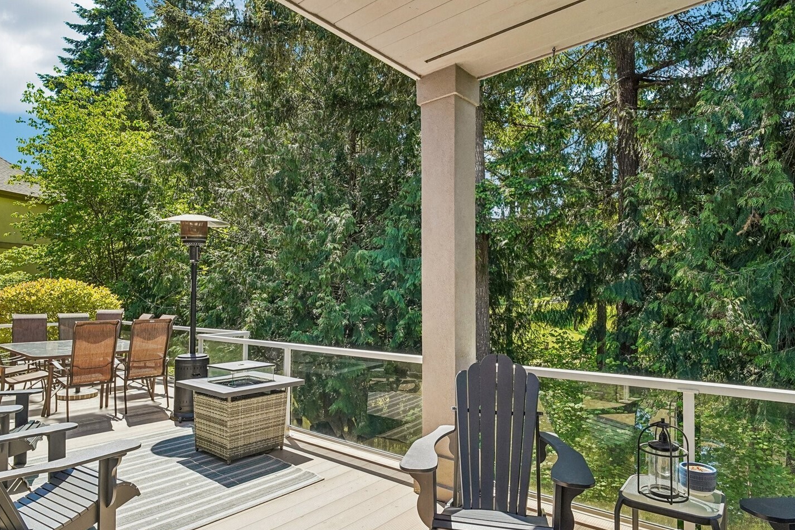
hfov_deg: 86.7
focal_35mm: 19
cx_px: 366
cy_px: 305
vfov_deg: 64.2
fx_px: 419
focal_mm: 16
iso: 1600
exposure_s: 1/640
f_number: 8
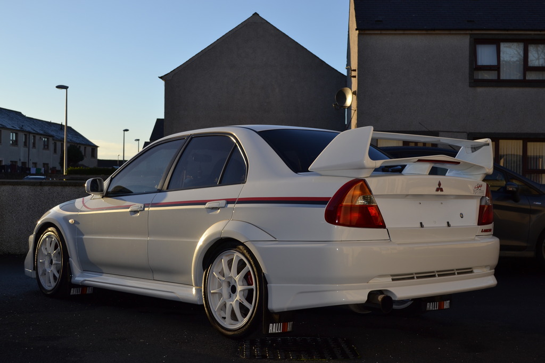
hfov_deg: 38.9
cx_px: 272
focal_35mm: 51
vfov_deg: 26.5
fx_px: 772
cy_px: 182
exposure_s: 1/200
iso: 100
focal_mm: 34
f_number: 7.1
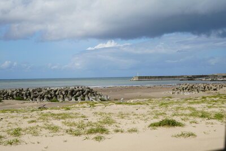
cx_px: 113
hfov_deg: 33.4
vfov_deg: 22.6
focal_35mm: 60
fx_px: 377
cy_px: 76
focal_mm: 60
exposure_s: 1/250
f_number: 11
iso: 100
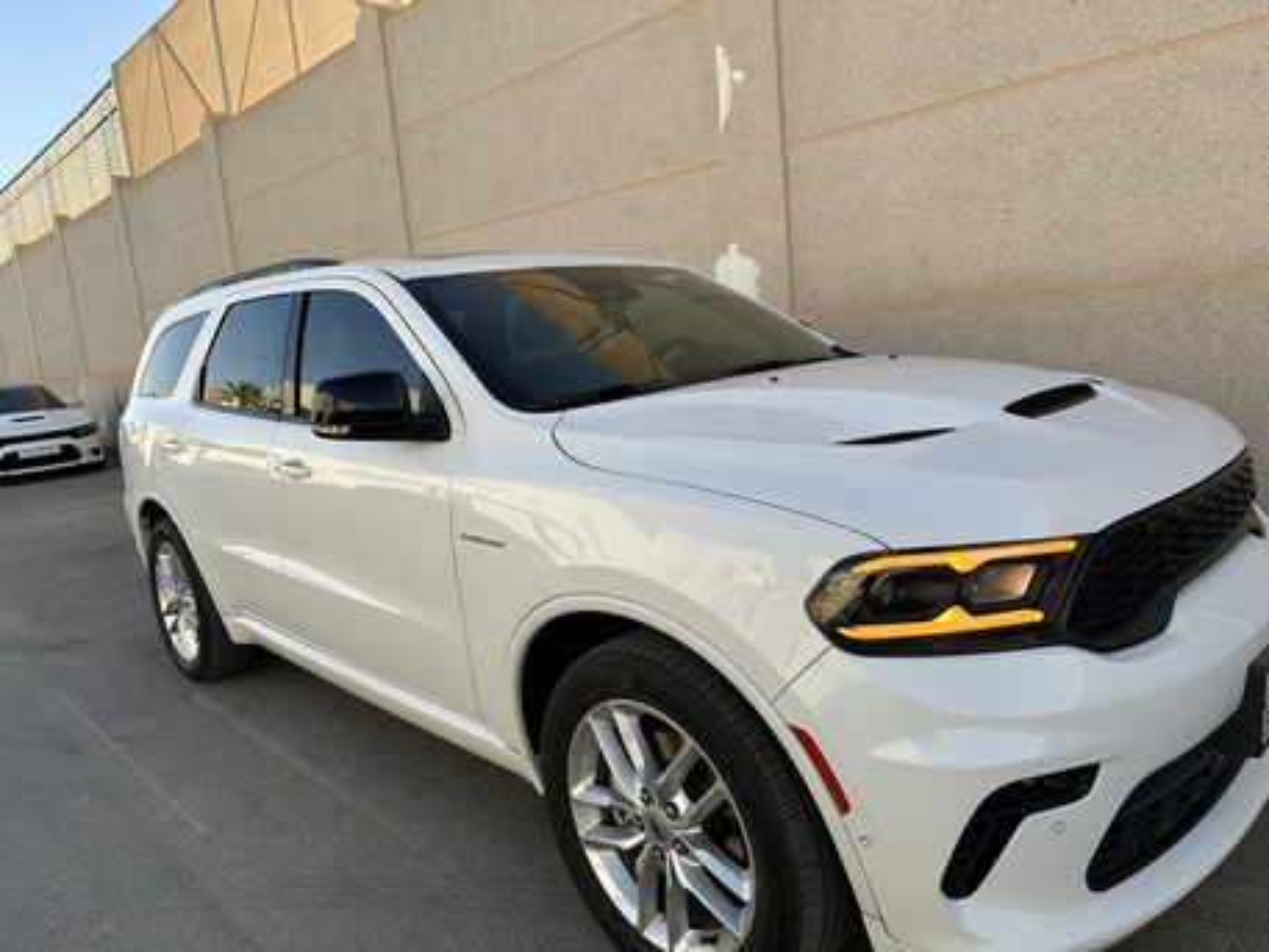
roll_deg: +5.1
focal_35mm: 24
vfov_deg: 56.8
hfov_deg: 71.6
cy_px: 476
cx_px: 634
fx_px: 880
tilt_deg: -8.4
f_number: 1.78
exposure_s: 1/1779
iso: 80
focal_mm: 6.86
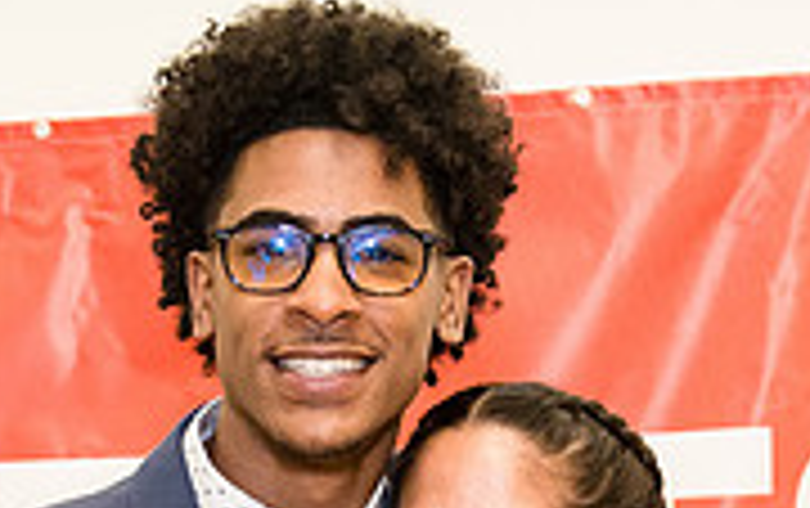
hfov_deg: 14.8
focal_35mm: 141
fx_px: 3116
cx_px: 369
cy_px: 814
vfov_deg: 9.0
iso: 4000
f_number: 3.5
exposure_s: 1/400
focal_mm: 38
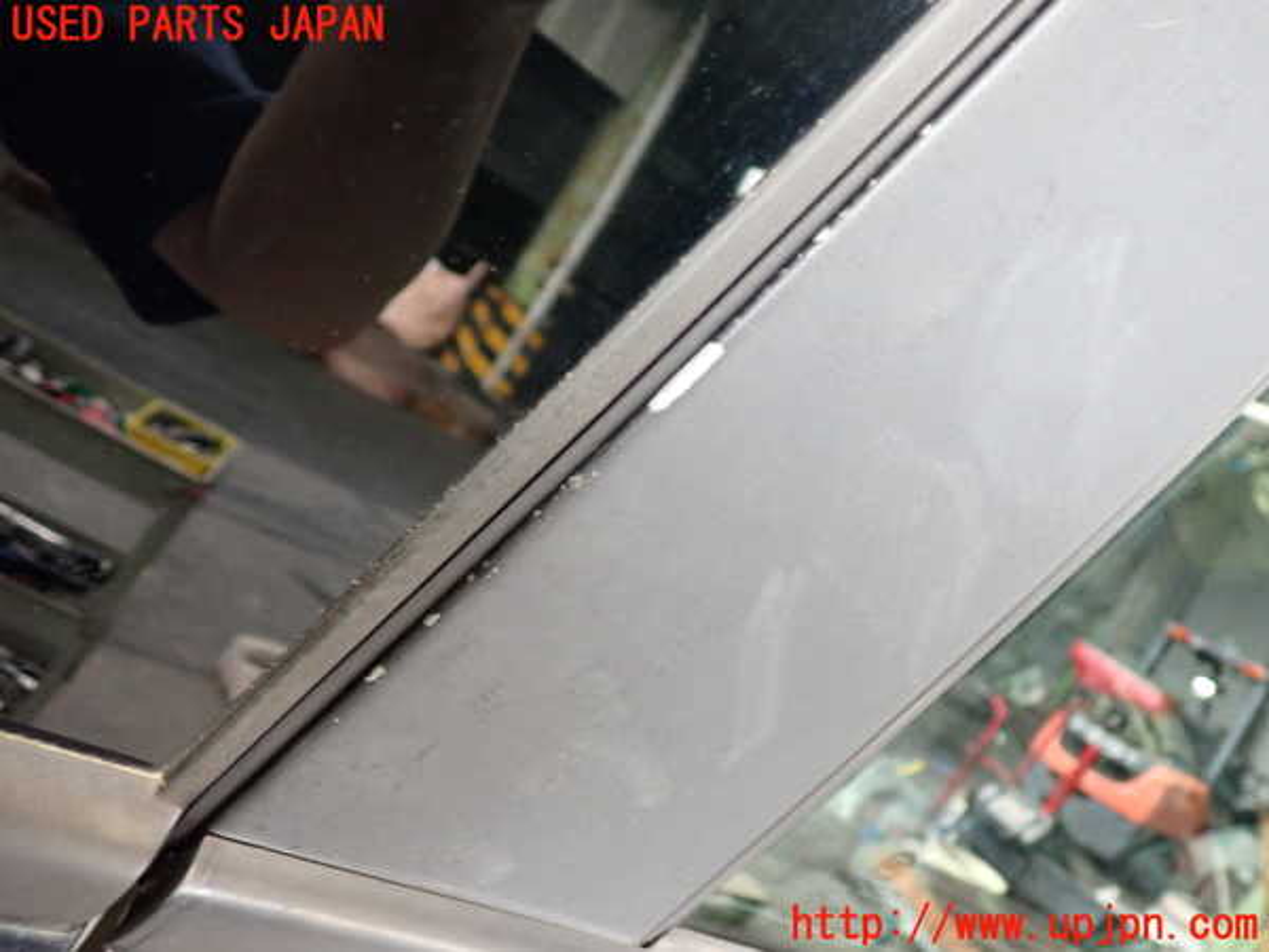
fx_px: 1100
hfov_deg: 60.0
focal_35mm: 30
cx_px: 634
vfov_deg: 46.8
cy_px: 476
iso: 500
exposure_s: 1/30
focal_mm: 5.4
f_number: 2.3
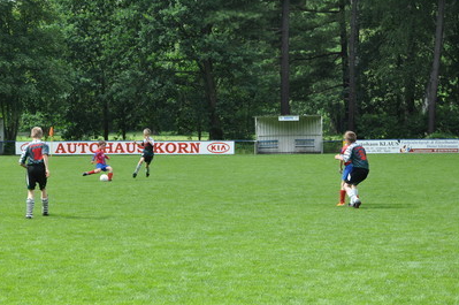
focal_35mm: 109
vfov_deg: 12.5
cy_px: 183
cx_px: 216
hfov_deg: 18.8
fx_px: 1388
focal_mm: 58
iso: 500
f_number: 5
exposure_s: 1/1000
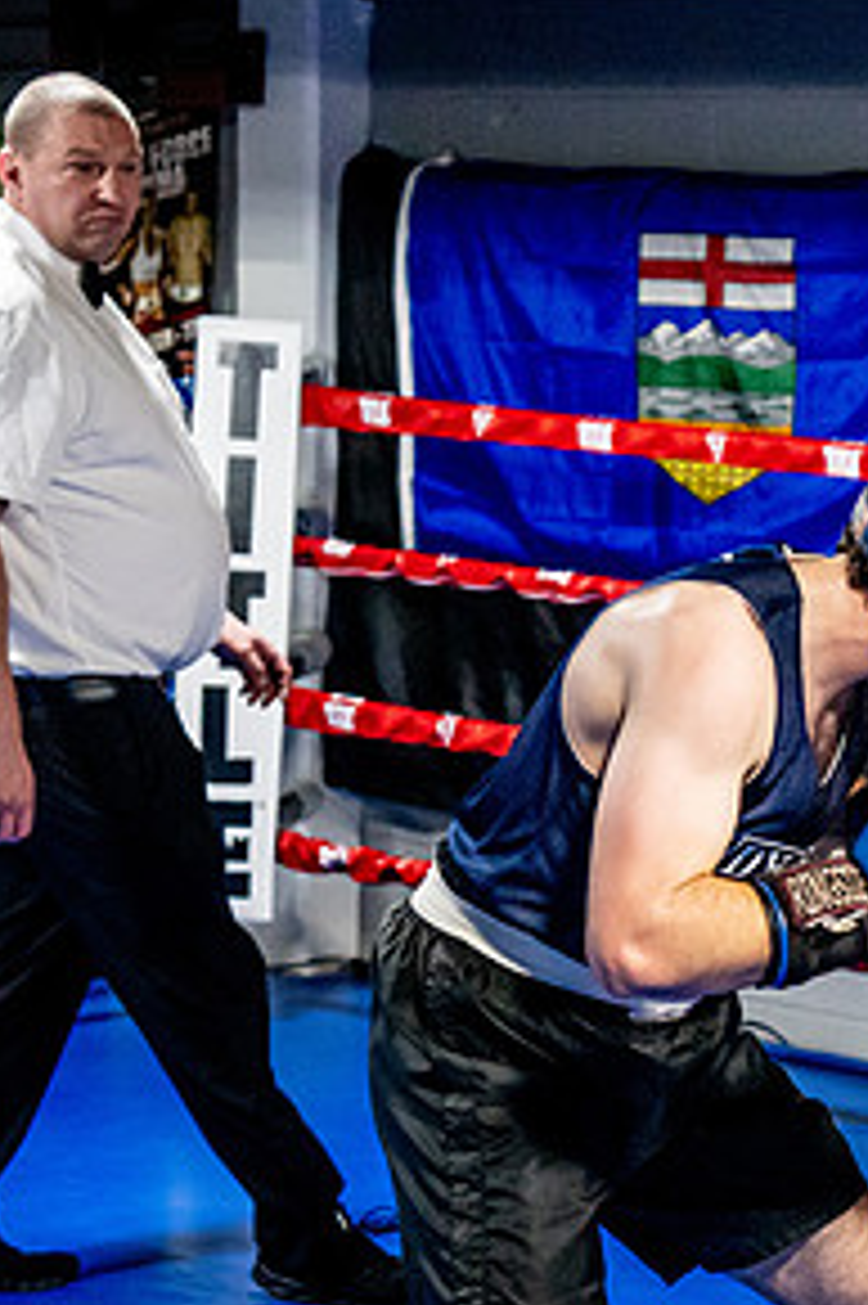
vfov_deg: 19.6
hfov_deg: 12.8
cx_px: 1084
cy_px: 817
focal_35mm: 104
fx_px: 3766
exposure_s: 1/800
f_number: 2.8
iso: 5000
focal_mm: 35
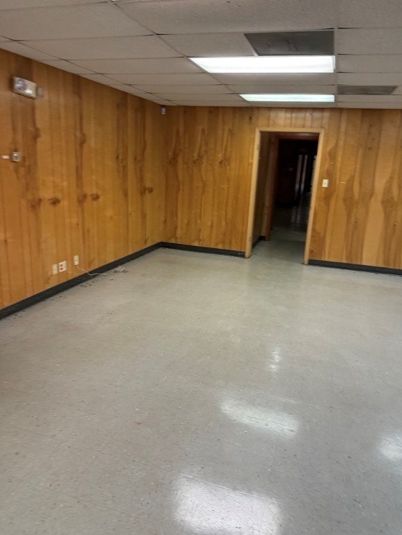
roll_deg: -1.9
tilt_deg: -13.6
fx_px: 387
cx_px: 205
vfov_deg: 69.4
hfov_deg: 54.9
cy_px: 264
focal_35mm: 25
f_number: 1.78
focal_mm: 6.76
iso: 160
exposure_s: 1/60
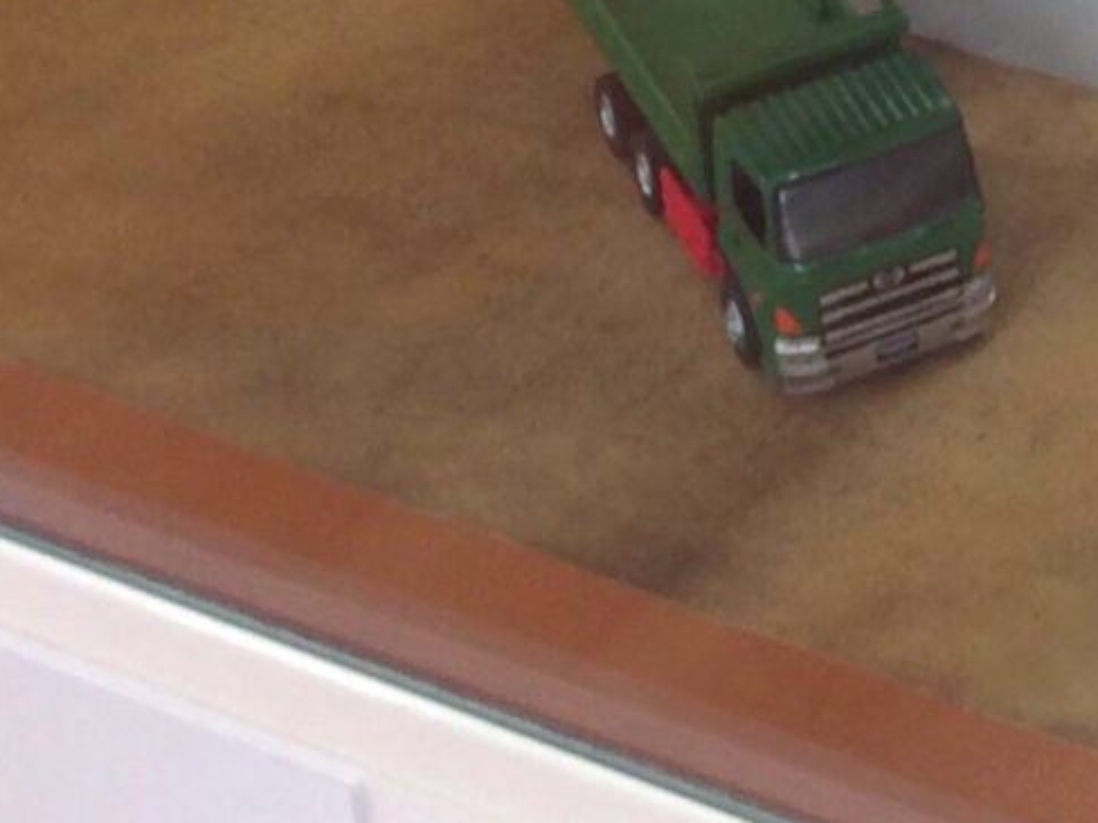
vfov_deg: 9.1
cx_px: 1964
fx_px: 4821
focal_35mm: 152
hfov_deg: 12.0
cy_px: -922
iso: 40
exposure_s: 1/60
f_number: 2.2
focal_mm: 4.15
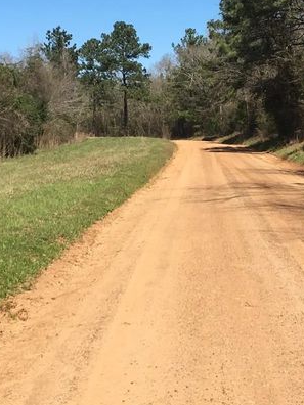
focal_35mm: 75
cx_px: 170
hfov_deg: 19.6
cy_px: 183
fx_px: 878
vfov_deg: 26.0
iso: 25
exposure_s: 1/1350
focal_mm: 4.15
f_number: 2.2
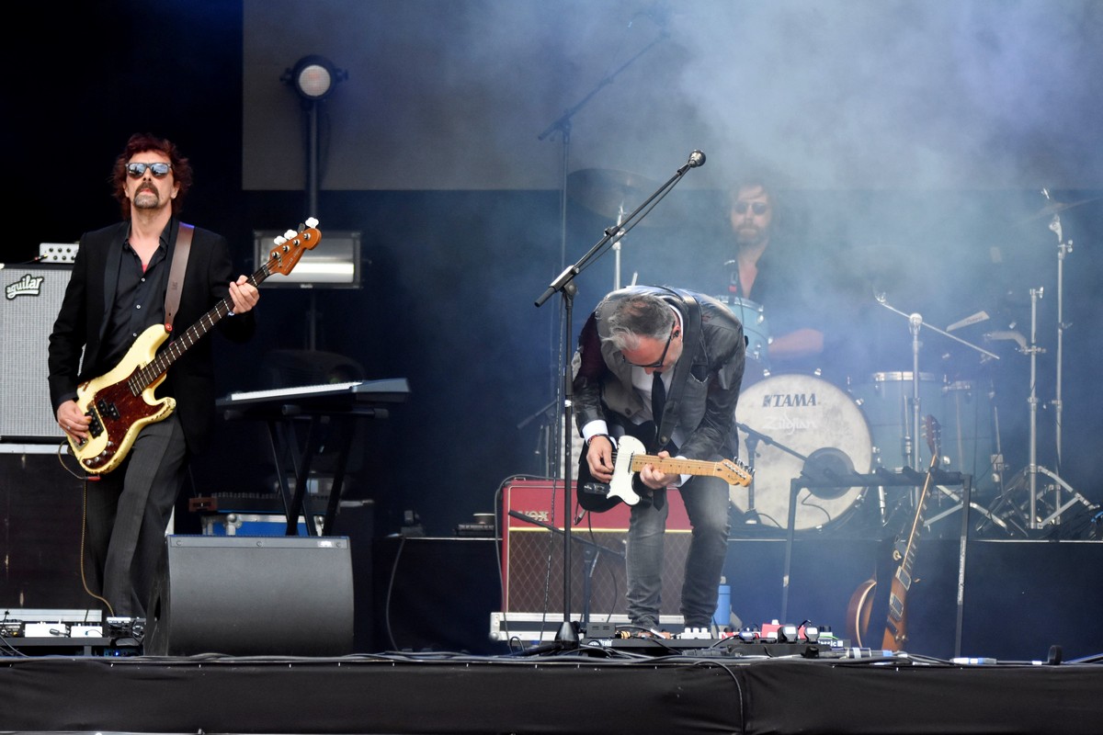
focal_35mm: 168
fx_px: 5147
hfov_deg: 12.2
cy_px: 368
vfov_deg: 8.2
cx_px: 552
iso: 1250
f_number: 2.8
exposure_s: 1/5000
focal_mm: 112
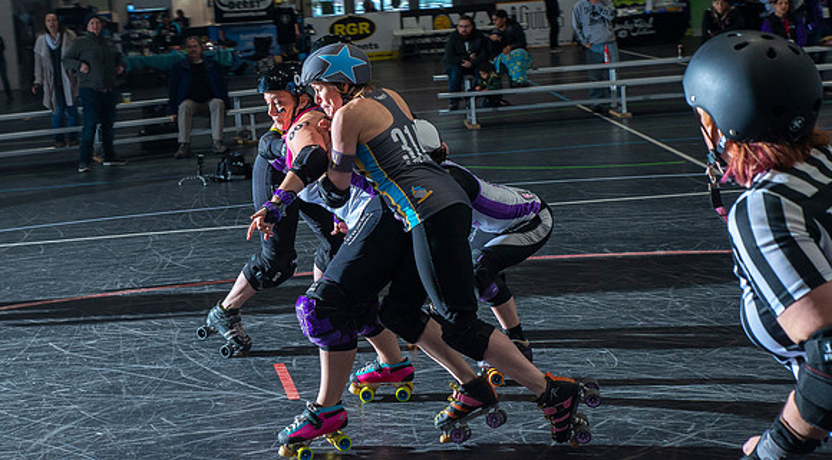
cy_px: 121
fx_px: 1364
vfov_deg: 19.0
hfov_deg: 33.8
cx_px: 323
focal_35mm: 62
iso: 800
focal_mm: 48
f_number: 7.1
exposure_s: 1/160
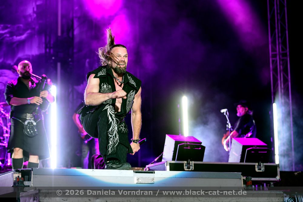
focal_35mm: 70
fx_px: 589
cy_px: 101
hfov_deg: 28.8
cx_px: 152
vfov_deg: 19.5
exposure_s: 1/320
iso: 800
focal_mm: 70
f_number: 2.8
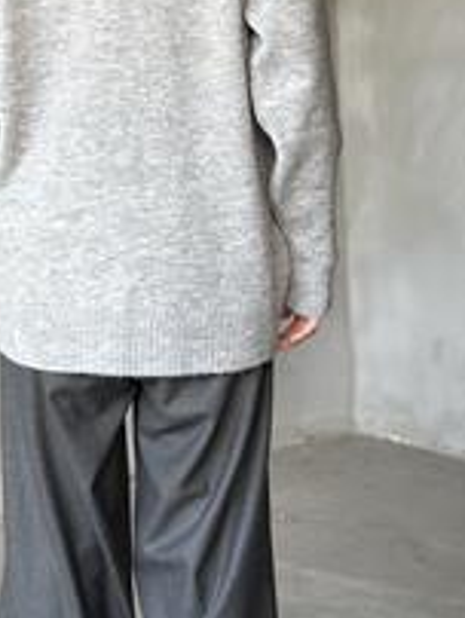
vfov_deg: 18.8
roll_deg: +0.1
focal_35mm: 101
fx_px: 1805
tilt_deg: -0.1
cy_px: -24
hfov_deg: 14.6
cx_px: 95
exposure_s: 1/60
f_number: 1.78
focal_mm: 6.86
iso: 200
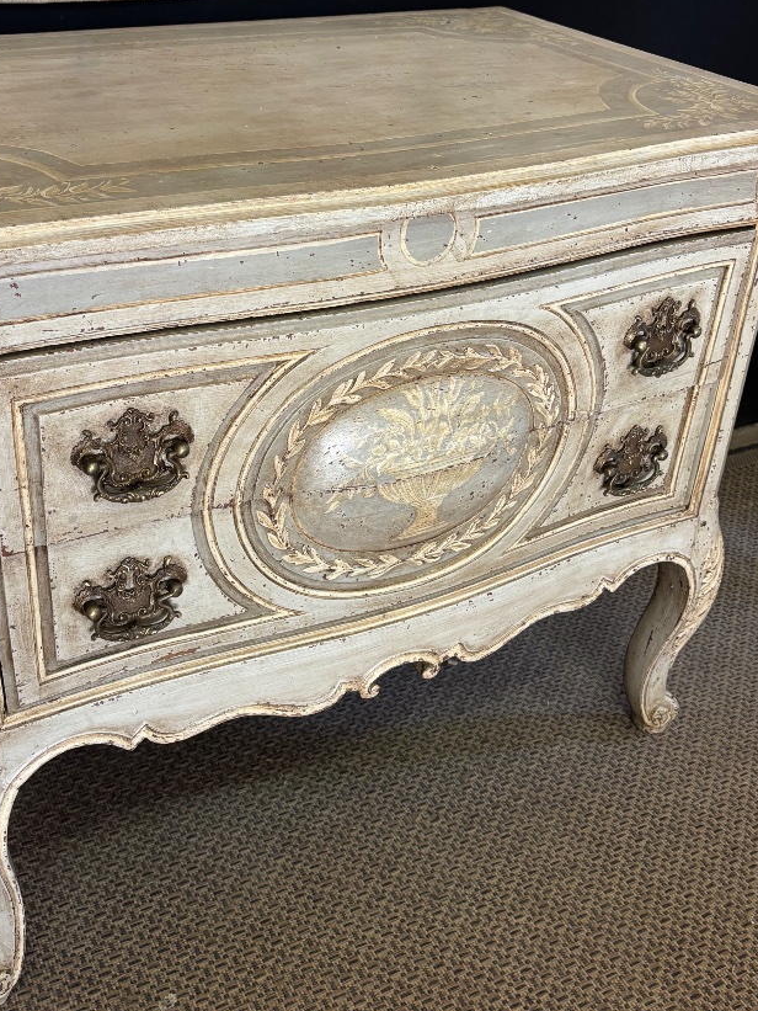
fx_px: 1109
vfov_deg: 48.6
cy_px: 389
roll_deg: -3.1
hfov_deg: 37.6
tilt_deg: -29.4
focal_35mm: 38
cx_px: 299
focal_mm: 5.96
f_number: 1.6
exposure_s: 1/50
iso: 160
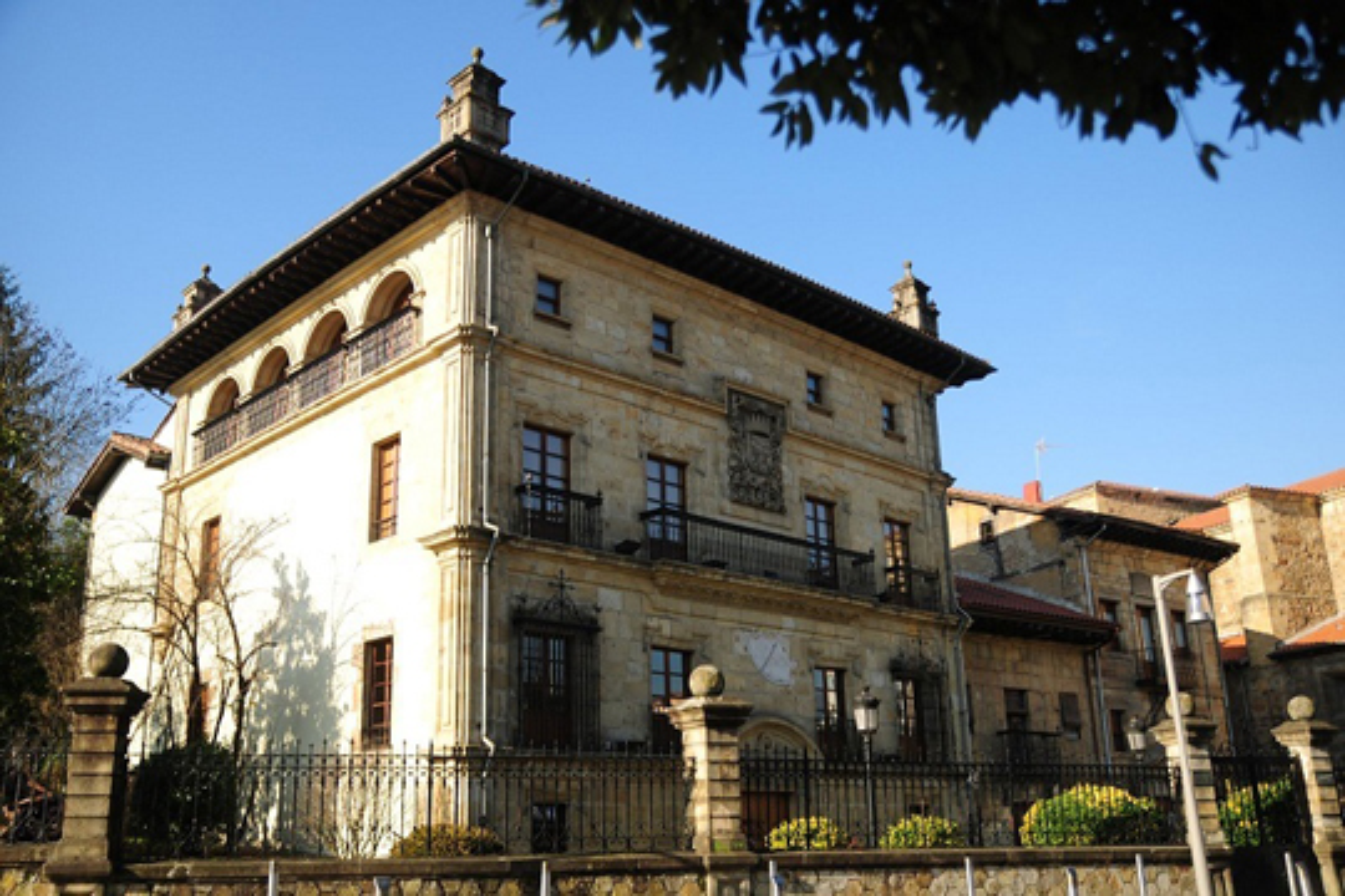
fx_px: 1233
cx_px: 672
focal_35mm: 33
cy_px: 448
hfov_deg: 57.2
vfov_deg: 40.0
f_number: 2.8
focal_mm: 22
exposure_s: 1/1000
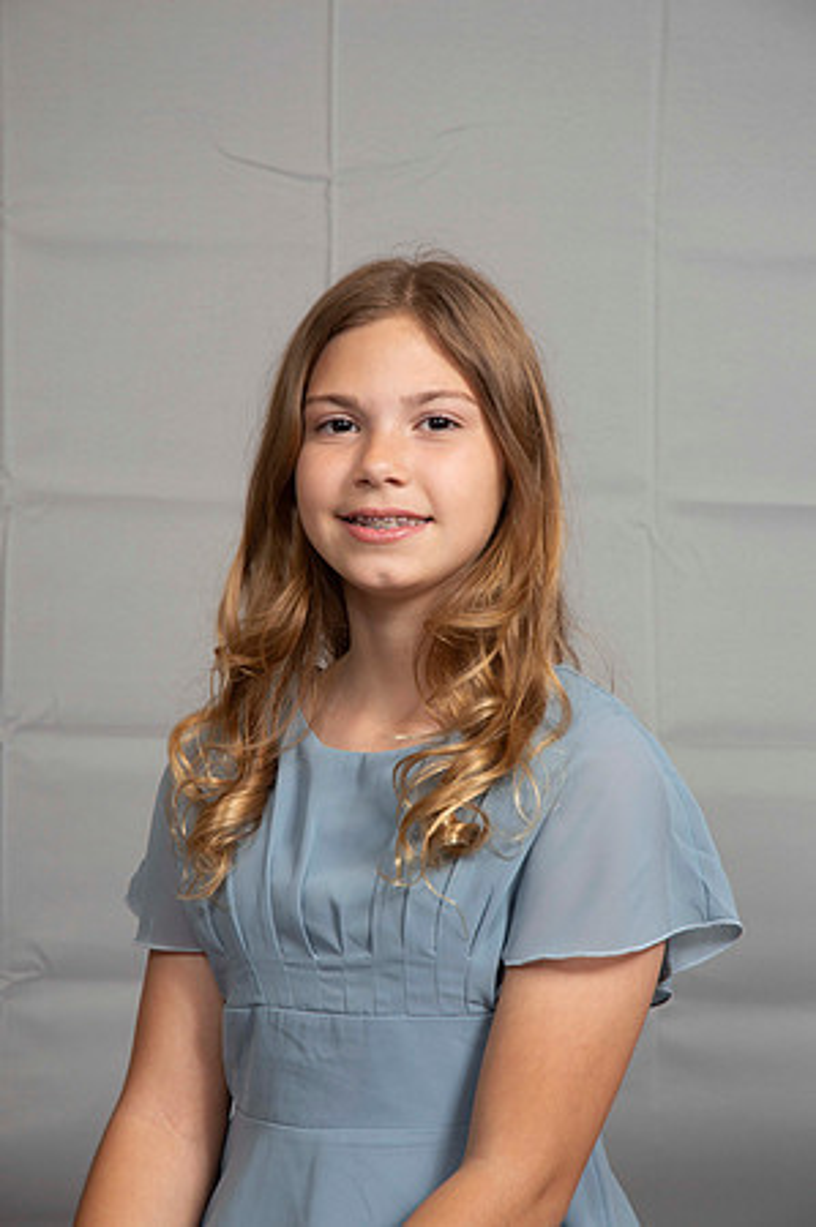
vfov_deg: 19.5
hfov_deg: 13.0
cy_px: 614
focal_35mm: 105
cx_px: 408
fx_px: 3578
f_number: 6.3
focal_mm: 70
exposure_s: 1/60
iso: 100
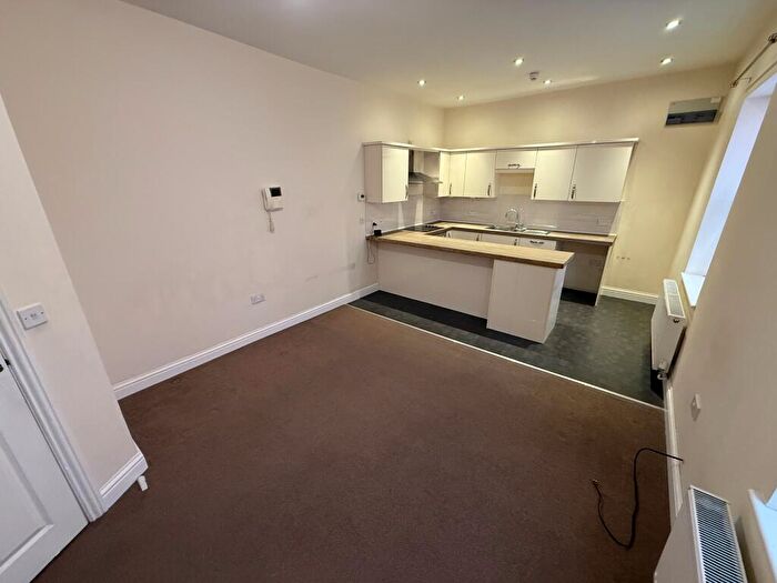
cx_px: 388
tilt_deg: -20.7
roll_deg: +0.4
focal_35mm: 14
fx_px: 314
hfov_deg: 102.1
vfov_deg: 85.7
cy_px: 292
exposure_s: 1/50
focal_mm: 2.22
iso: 400
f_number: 2.2
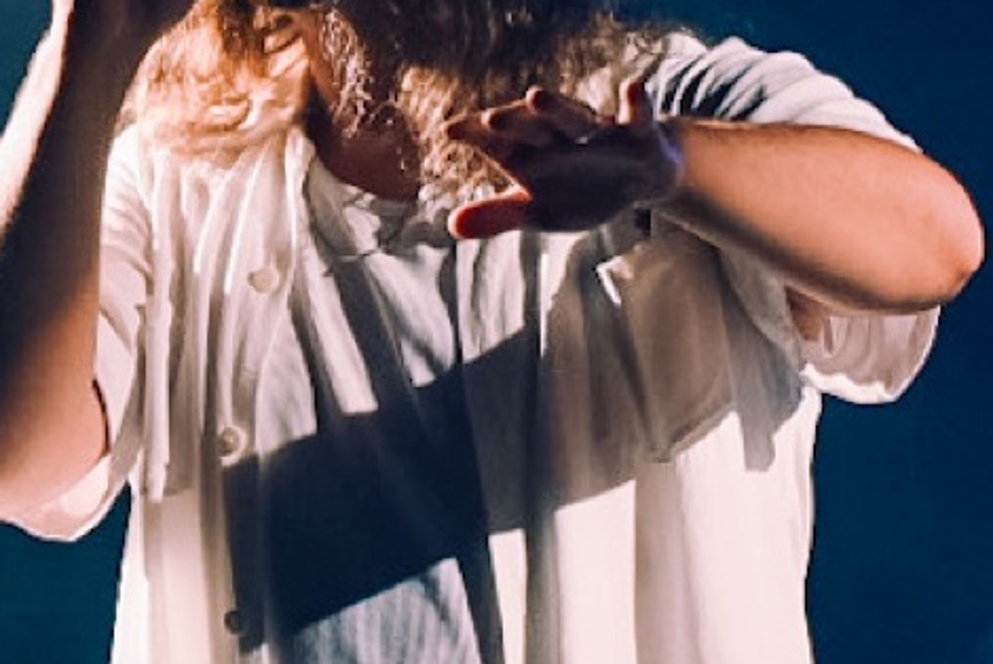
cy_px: 294
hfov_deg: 4.9
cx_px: -363
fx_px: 11619
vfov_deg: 3.3
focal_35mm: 421
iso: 1250
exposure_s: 1/320
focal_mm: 110
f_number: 2.8
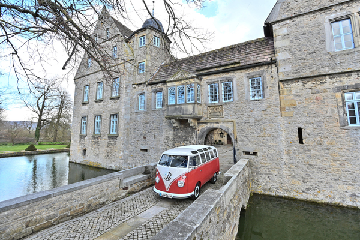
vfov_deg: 73.7
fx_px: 160
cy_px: 120
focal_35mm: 16
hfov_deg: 96.7
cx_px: 180
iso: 320
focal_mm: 16
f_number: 6.3
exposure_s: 1/250
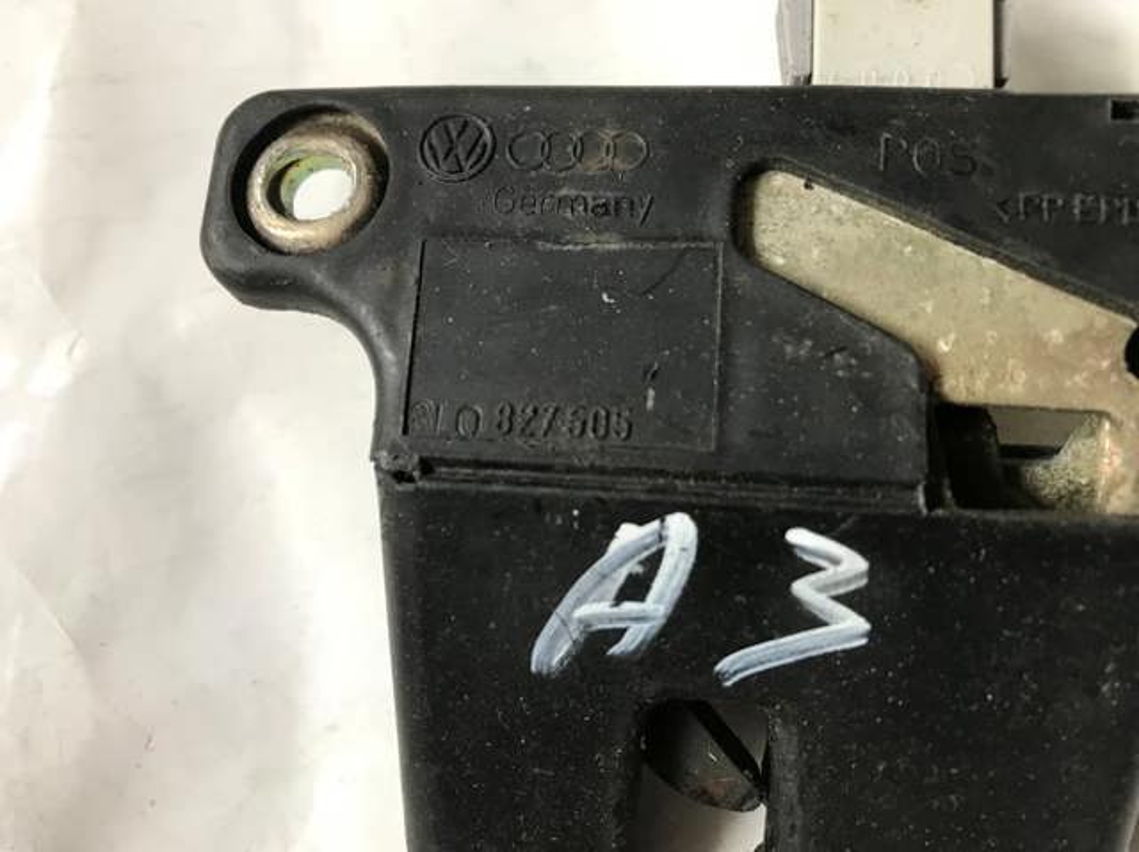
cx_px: 570
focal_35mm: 28
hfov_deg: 63.5
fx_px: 921
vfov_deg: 49.7
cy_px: 426
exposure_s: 1/33
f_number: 1.8
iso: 32
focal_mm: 3.99
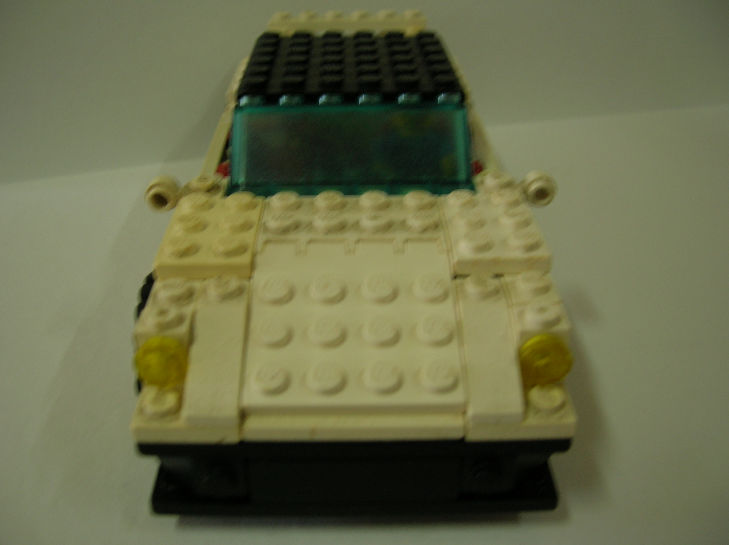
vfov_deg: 40.6
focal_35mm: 35
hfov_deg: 52.7
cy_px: 272
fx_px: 736
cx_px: 364
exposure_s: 1/8
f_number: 2.9
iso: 50
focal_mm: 5.8
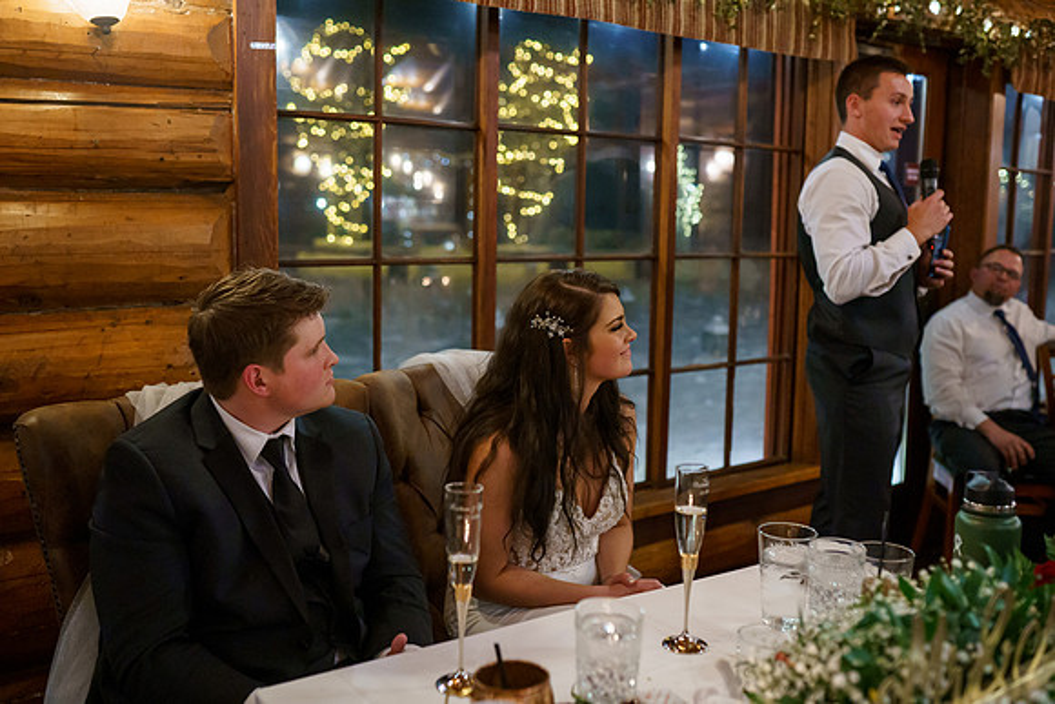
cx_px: 528
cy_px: 352
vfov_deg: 37.5
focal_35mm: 35
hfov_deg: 54.0
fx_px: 1036
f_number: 2.2
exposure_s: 1/250
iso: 3200
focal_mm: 35
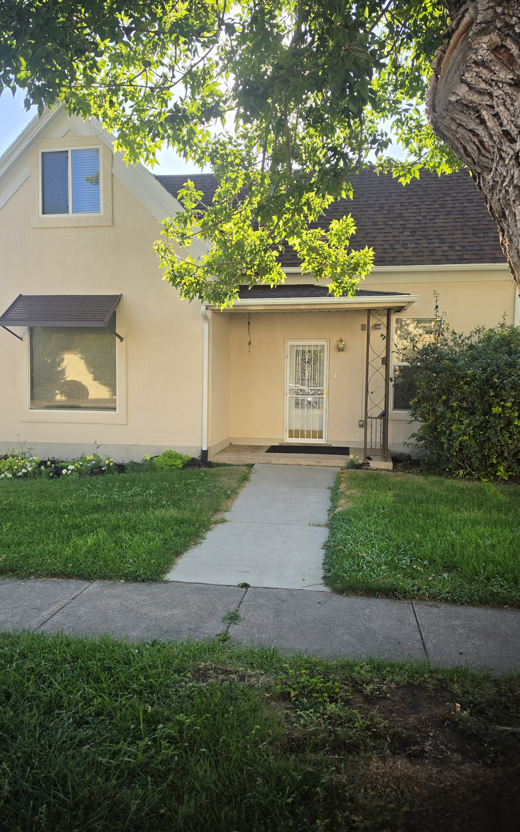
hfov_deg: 49.3
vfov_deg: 72.5
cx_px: 262
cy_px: 407
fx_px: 567
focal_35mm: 25
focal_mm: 6.5
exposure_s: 1/2913
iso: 64
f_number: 1.4
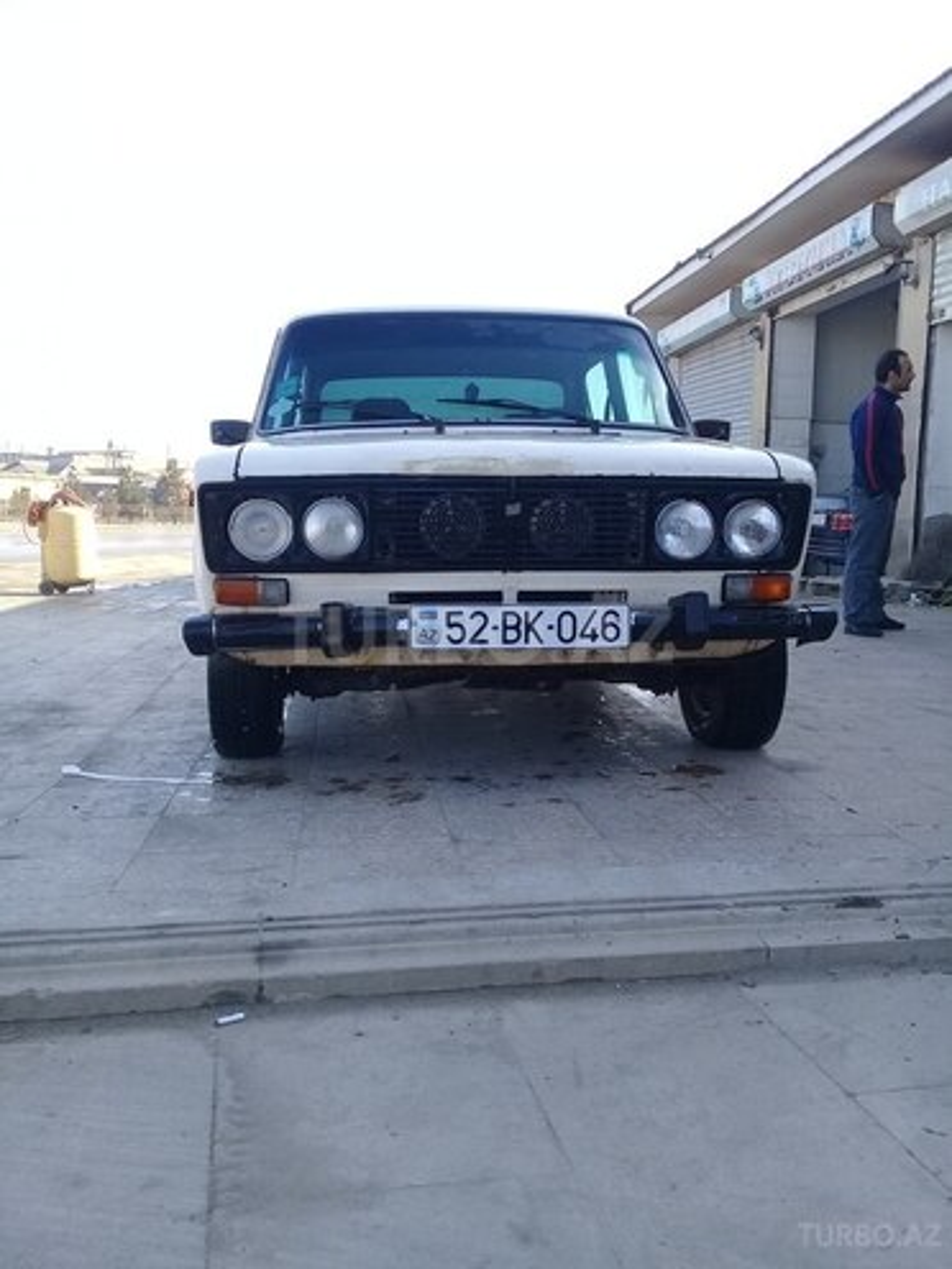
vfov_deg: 58.4
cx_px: 476
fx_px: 1137
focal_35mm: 31
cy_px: 634
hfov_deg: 45.4
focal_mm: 3.3
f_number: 2.2
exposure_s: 1/344
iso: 50
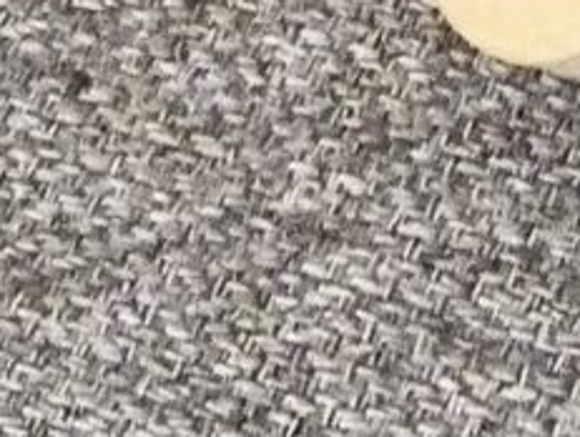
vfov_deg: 11.1
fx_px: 2031
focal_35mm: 121
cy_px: -447
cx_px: 741
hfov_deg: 15.5
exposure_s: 1/25
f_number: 3.3
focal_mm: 4.7
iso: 800
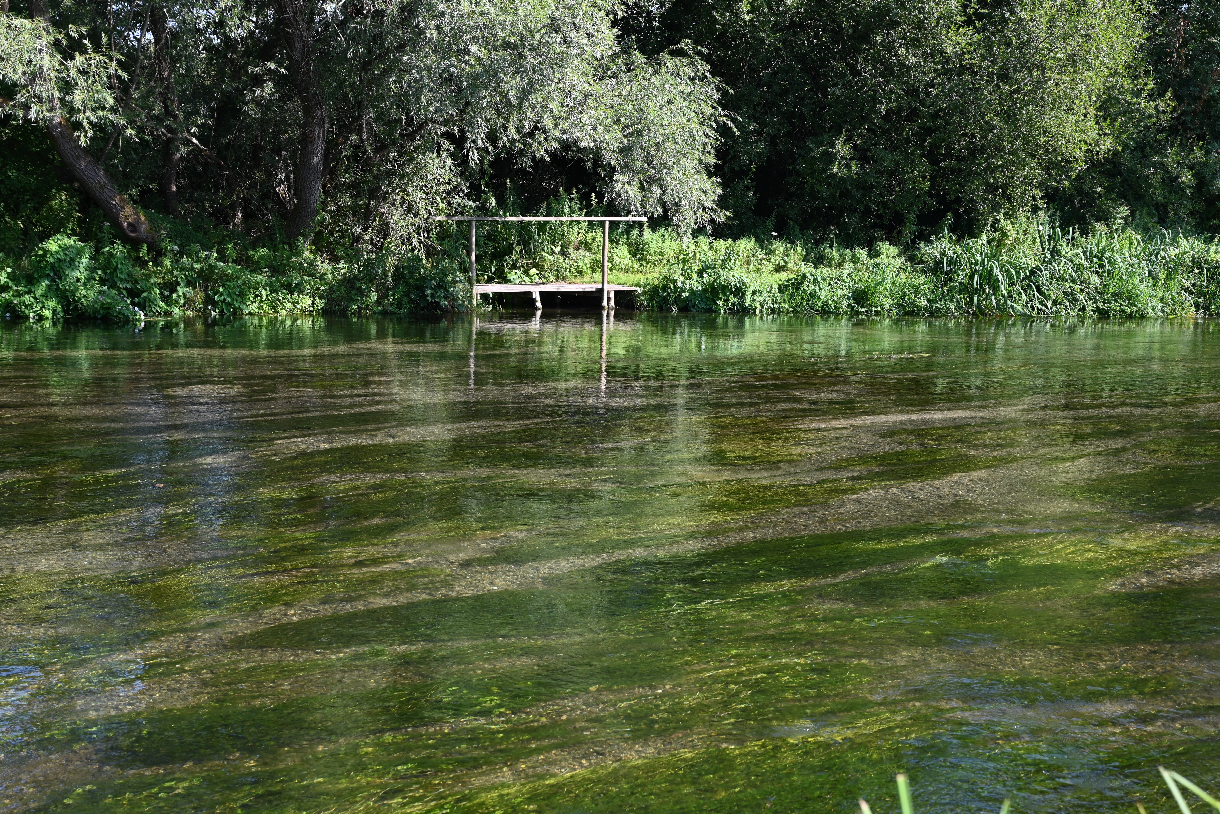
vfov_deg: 28.1
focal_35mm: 48
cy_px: 407
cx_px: 610
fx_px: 1627
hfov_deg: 41.1
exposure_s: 1/250
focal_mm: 48
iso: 180
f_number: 5.6
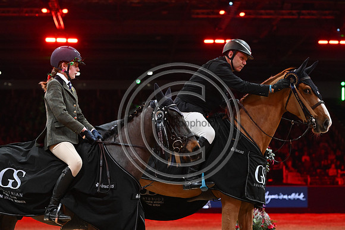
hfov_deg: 20.0
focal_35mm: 102
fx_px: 978
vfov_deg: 13.4
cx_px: 172
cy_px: 115
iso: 6400
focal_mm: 102
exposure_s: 1/500
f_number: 4.5
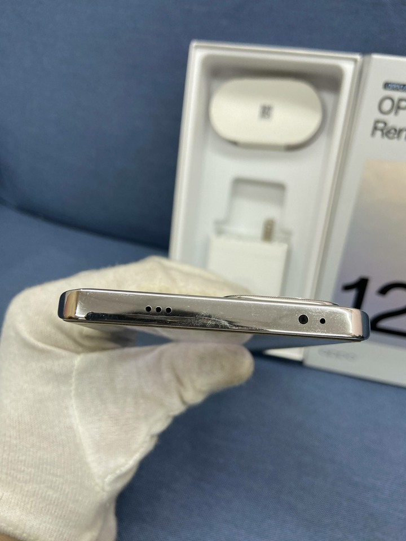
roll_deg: +0.1
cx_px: 203
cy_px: 270
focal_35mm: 26
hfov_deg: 53.1
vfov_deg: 67.3
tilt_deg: -40.8
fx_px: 407
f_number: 1.8
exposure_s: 1/118
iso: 125
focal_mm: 4.25
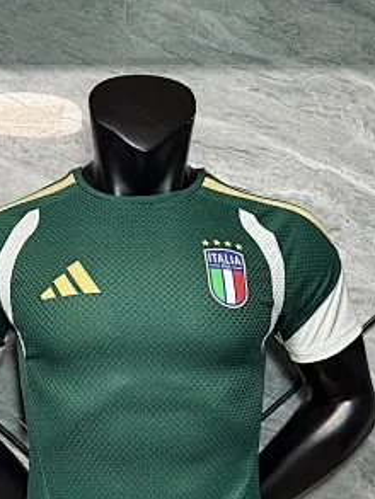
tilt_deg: -1.0
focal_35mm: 41
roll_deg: -0.2
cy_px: 368
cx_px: 129
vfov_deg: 44.4
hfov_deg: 34.9
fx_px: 592
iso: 200
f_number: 1.78
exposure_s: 1/50
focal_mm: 6.76
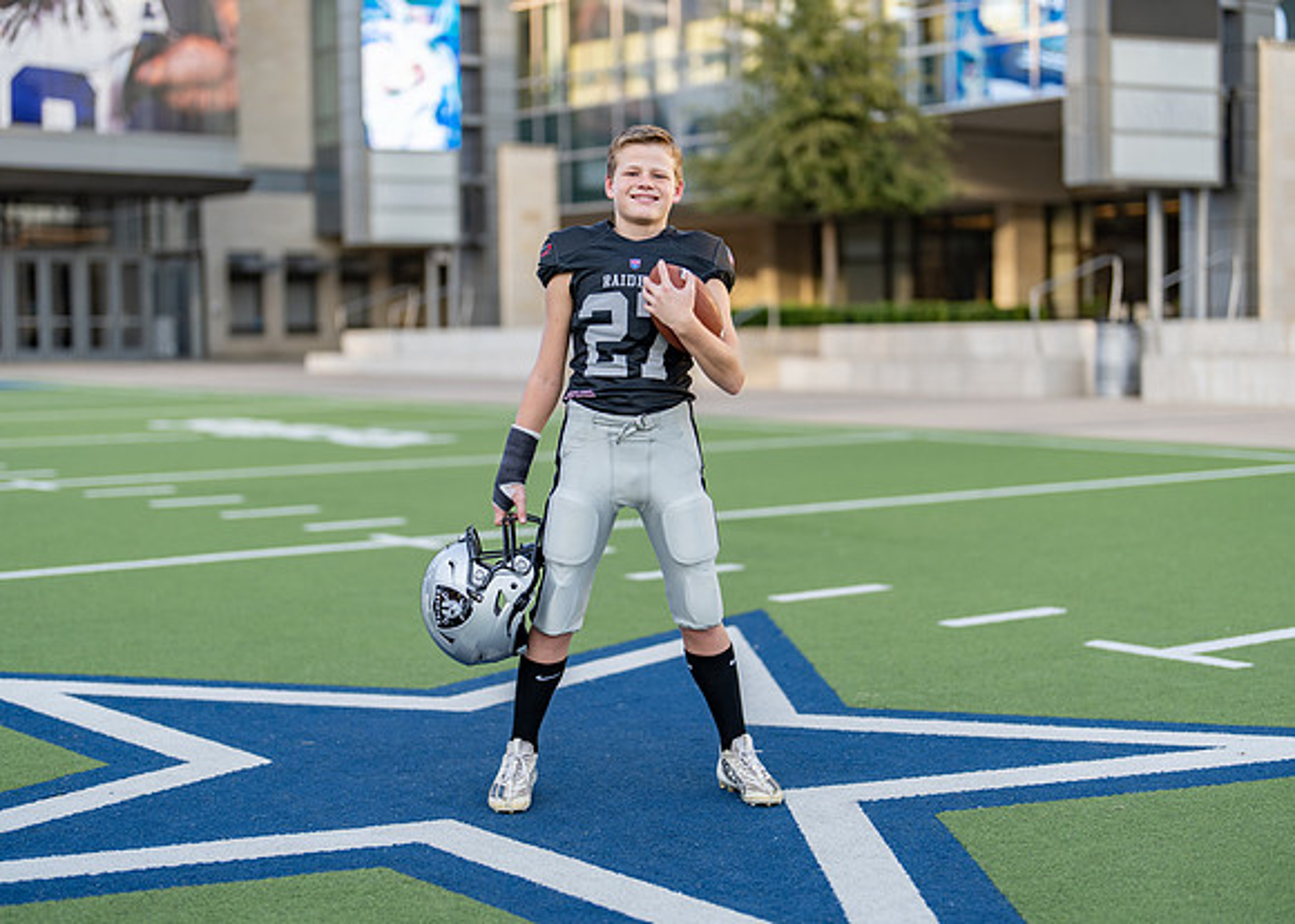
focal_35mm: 58
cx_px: 643
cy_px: 456
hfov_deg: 33.8
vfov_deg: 24.5
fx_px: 2130
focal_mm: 50
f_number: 1.2
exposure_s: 1/1600
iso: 100
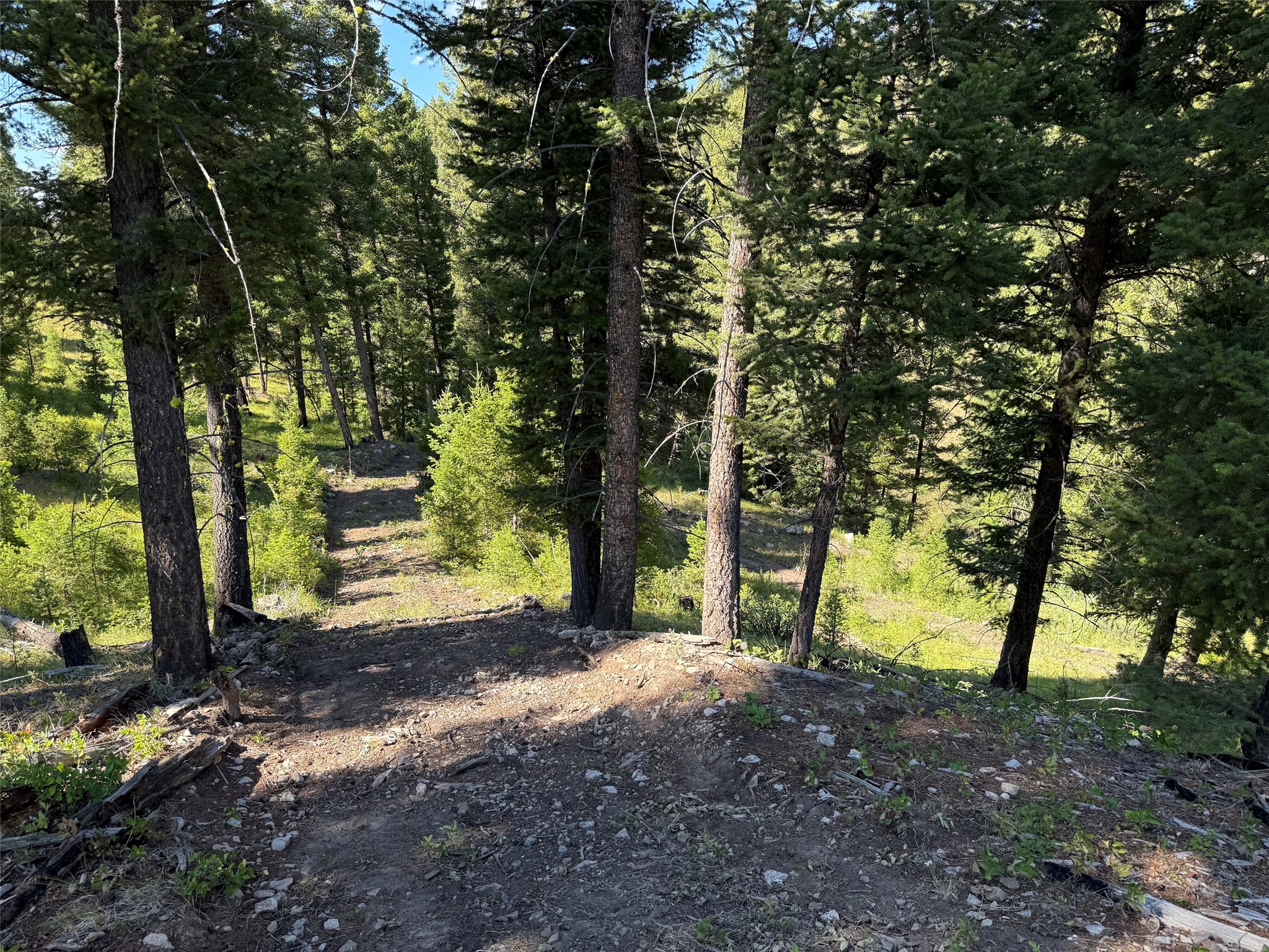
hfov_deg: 71.6
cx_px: 634
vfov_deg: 56.8
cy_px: 476
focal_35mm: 24
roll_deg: -0.9
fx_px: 880
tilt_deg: -14.7
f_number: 1.78
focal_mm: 6.76
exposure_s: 1/593
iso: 80
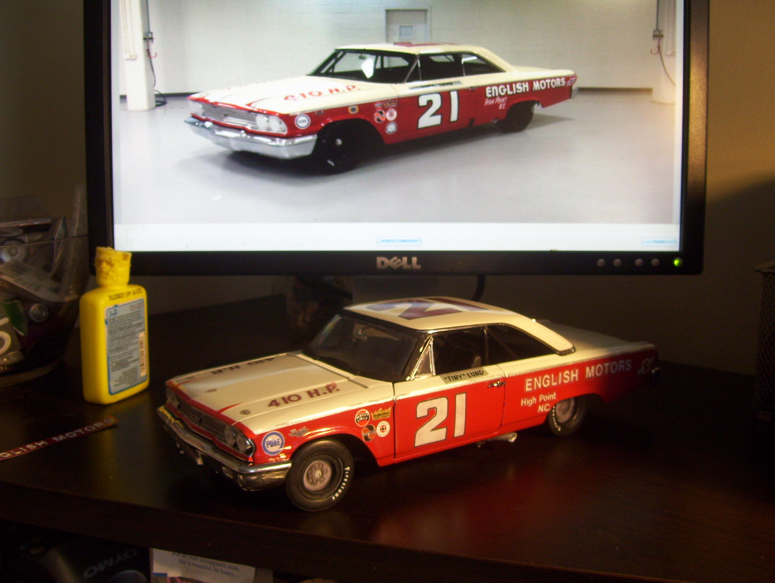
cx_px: 388
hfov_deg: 51.3
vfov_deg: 39.7
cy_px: 292
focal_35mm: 36
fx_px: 807
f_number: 2.7
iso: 160
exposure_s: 1/20
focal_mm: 6
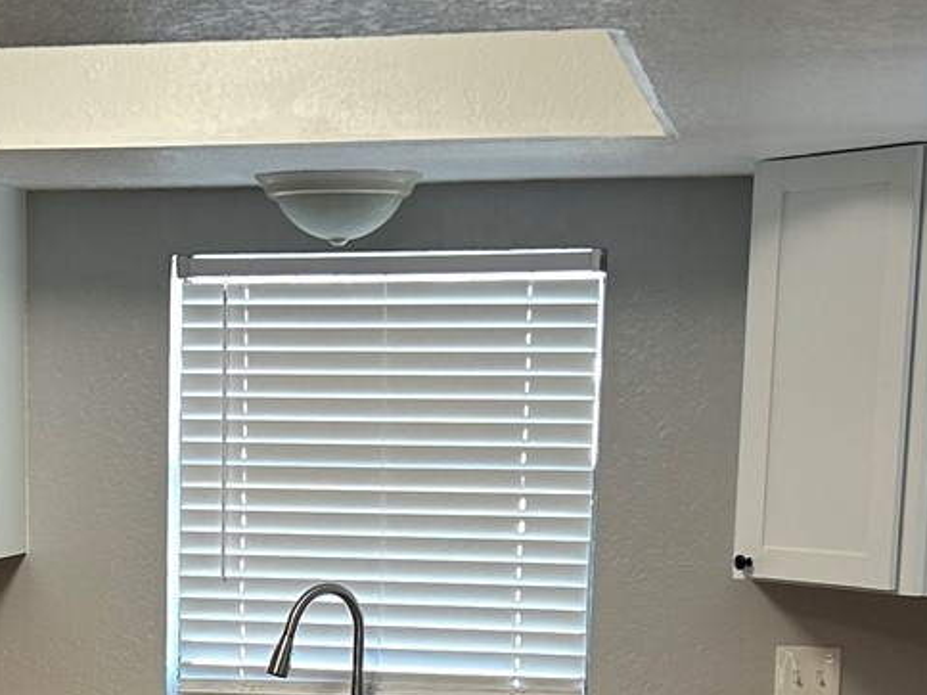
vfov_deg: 16.6
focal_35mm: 86
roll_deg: -0.2
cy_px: 775
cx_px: 188
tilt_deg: -9.6
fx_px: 2303
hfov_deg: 22.5
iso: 64
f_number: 1.5
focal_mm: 5.7
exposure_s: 1/60
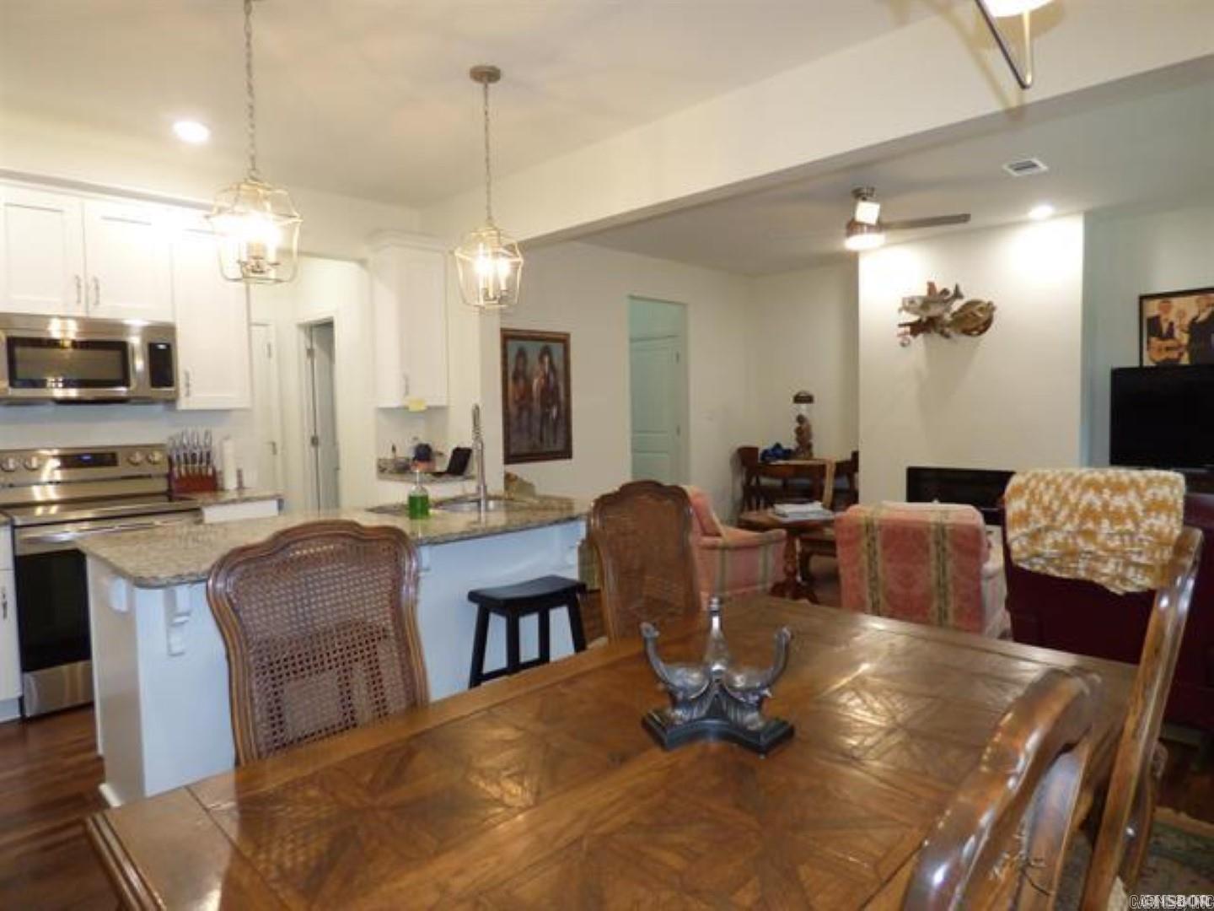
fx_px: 701
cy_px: 456
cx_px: 607
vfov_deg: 66.0
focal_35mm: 20
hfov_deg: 81.7
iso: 400
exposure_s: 1/60
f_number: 2.8
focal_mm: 3.58
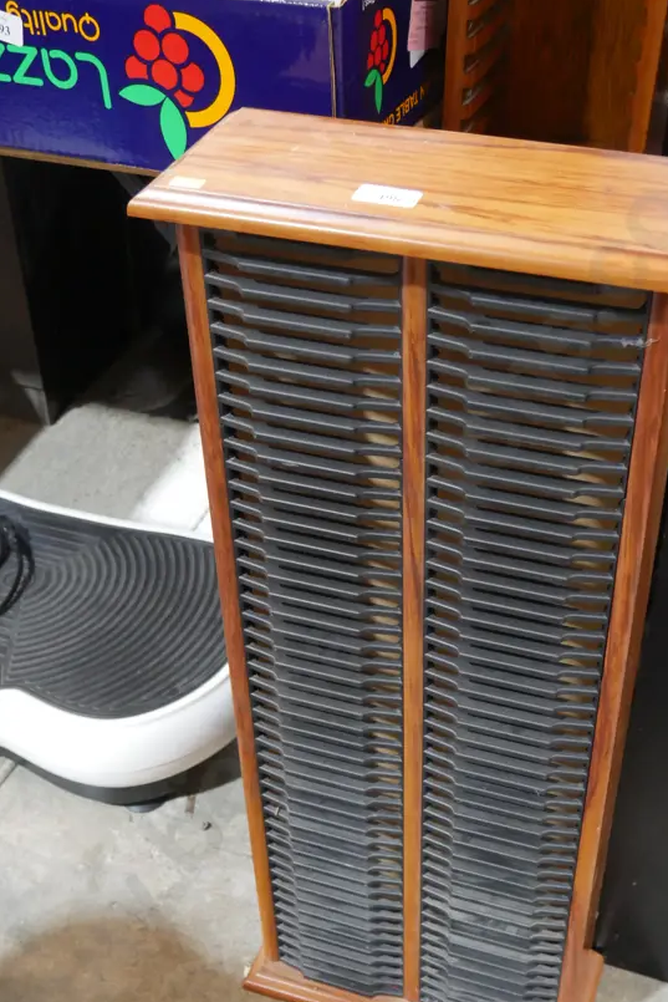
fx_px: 1252
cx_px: 379
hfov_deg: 29.8
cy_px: 588
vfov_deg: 43.4
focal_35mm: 45
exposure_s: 1/60
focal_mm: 17
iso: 2000
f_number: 4
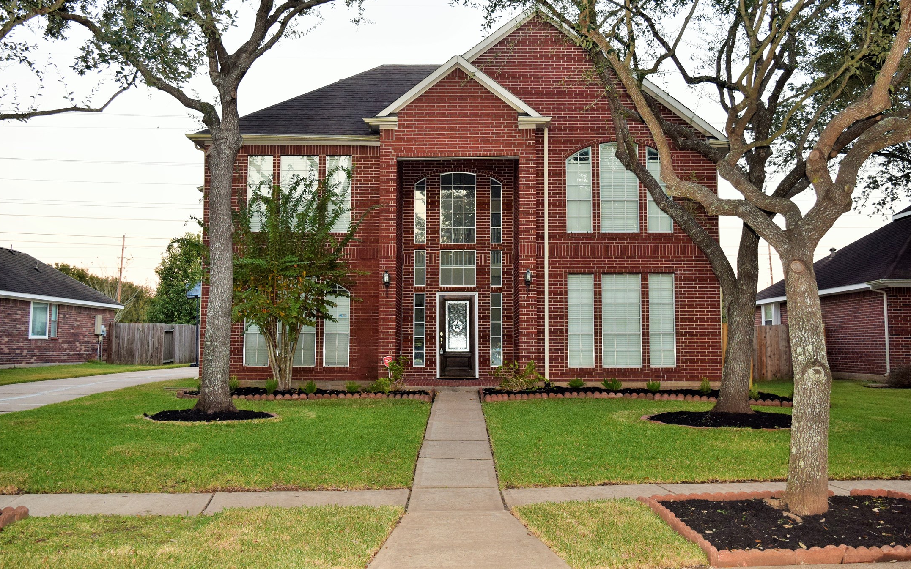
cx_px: 455
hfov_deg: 52.8
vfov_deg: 34.4
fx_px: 919
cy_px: 264
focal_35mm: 37
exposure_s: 1/100
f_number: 5
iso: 800
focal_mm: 24
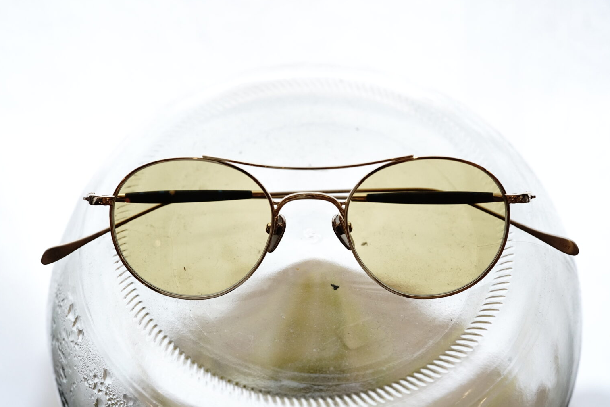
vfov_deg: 20.6
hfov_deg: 30.5
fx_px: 1118
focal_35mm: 66
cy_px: 201
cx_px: 306
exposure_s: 1/1250
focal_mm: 65
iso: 3200
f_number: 4.5
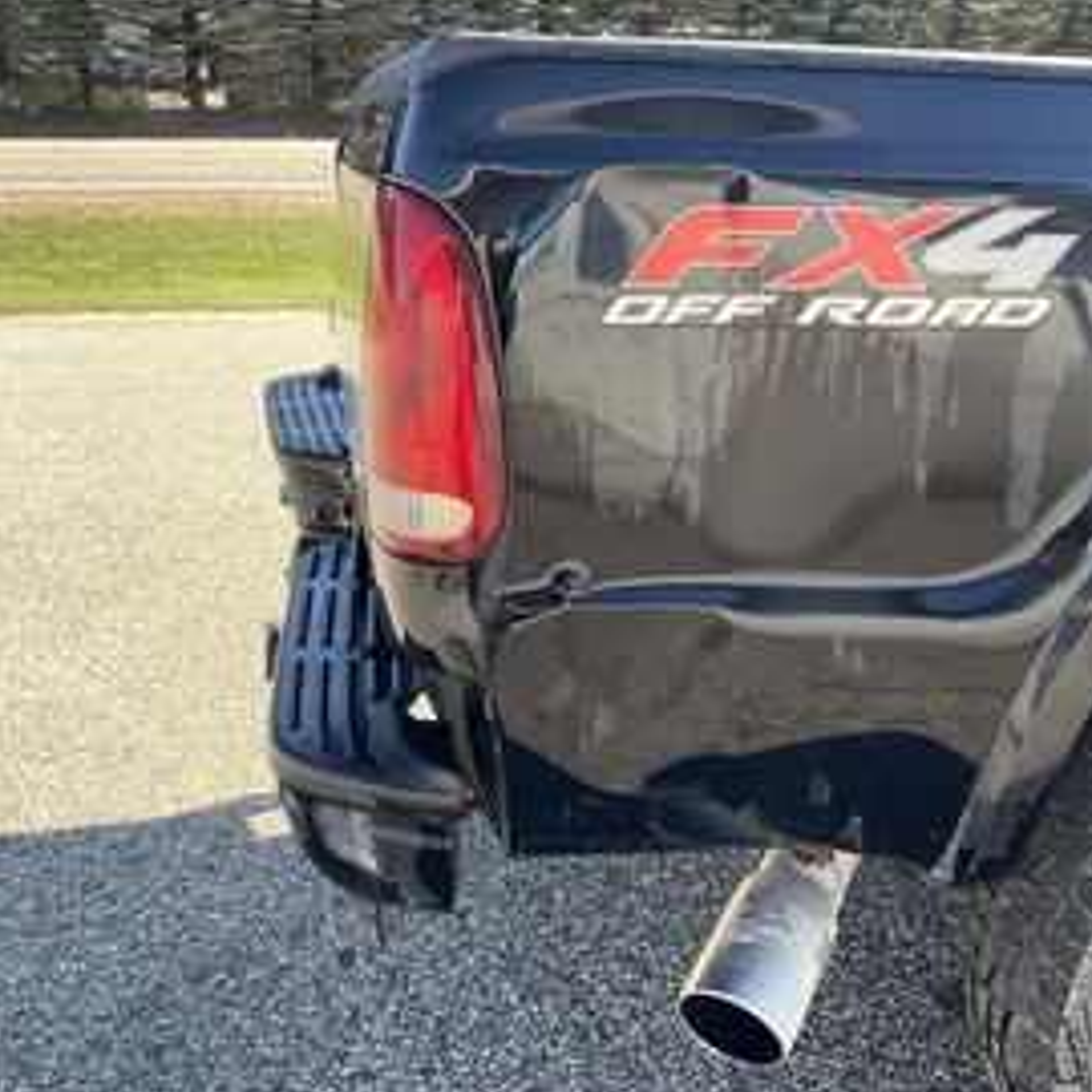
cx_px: 570
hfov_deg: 43.8
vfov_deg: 43.8
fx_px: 1356
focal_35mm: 38
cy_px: 518
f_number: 1.8
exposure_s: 1/344
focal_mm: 3
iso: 25
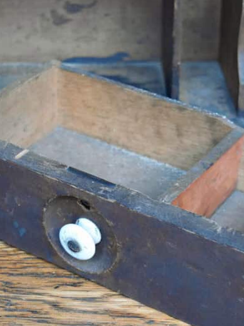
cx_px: 120
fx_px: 799
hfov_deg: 17.4
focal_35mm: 85
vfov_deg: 22.9
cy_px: 228
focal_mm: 30
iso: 2500
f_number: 4.2
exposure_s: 1/60
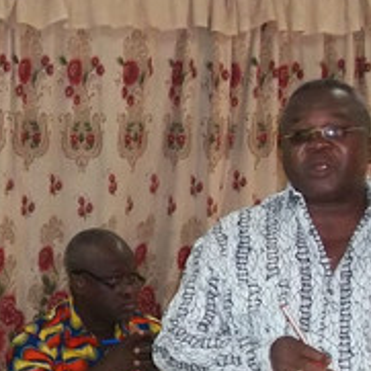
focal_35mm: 100
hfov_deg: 16.8
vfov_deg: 17.4
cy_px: 236
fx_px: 1213
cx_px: -39
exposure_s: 1/30
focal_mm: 5.7
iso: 320
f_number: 2.9
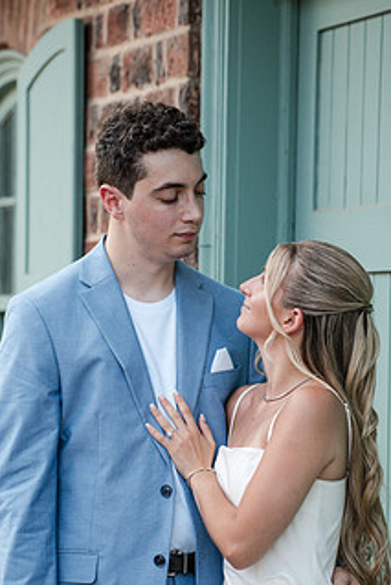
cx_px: 233
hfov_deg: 9.3
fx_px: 2408
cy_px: 339
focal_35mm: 148
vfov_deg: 13.9
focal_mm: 105
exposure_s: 1/250
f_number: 4
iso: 200
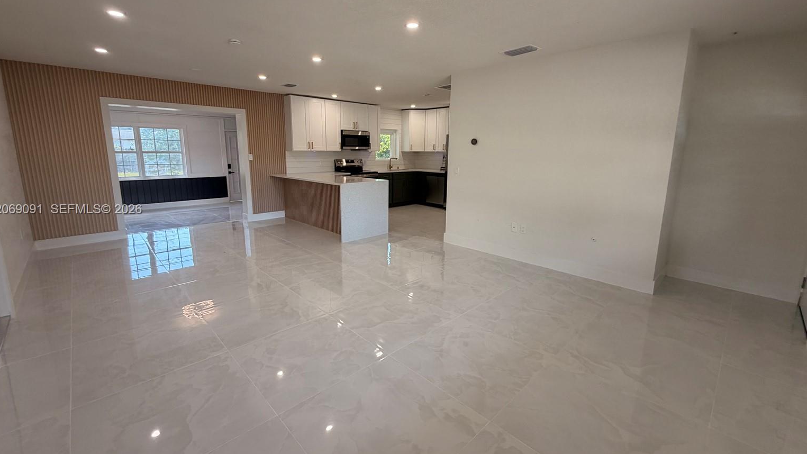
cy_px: 210
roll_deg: +0.0
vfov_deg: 67.0
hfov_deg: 99.4
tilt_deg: -9.5
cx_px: 401
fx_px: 342
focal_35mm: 16
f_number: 2.2
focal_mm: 2.22
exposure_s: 1/121
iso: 160
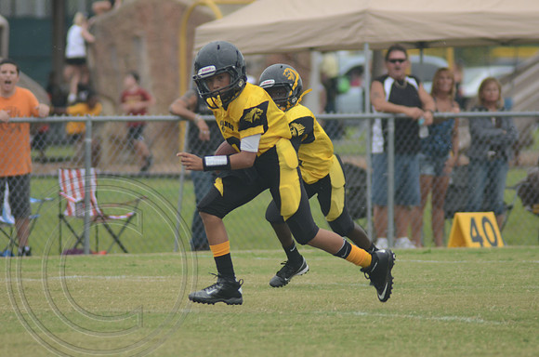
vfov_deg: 2.5
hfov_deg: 3.8
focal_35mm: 540
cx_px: 270
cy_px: 178
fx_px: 8067
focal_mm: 360
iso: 400
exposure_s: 1/800
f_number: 6.3
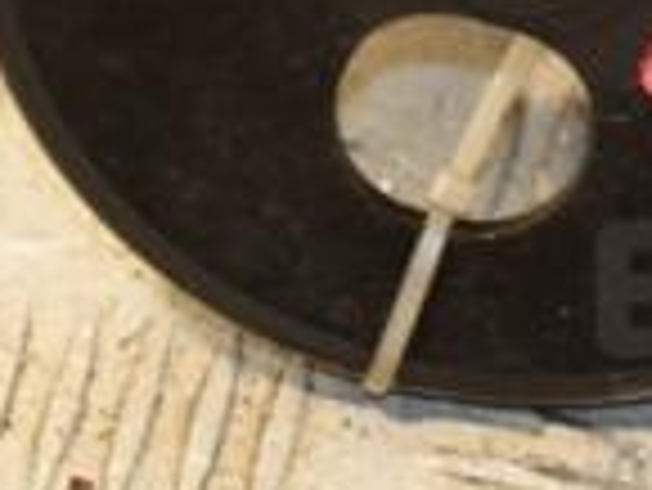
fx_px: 7408
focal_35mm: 393
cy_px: -310
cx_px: 513
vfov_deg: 3.8
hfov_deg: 5.0
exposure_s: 1/160
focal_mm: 66
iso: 800
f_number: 5.3
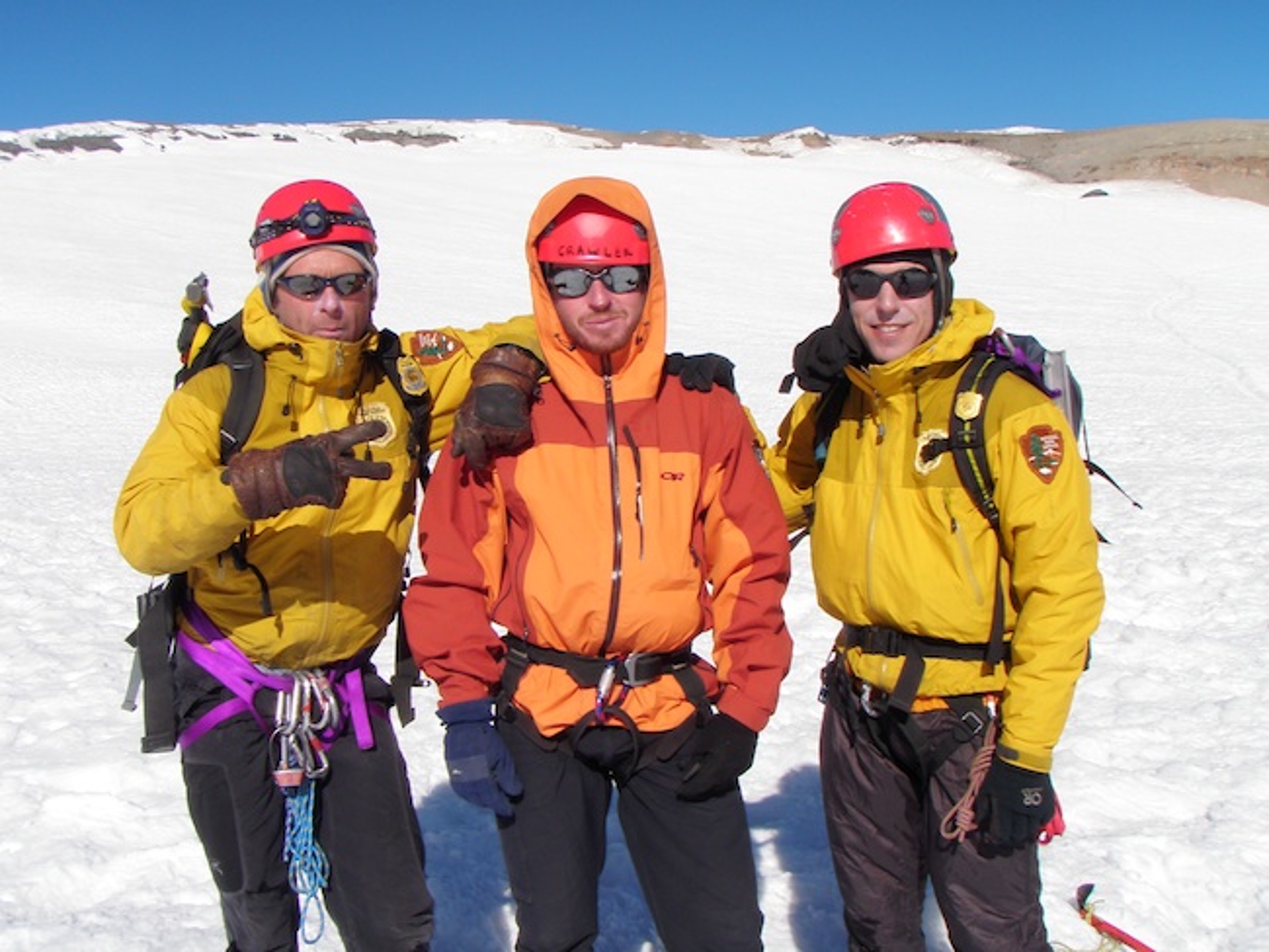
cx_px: 634
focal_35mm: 38
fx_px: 1394
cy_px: 476
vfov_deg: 37.7
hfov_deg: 49.0
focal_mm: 6.7
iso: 80
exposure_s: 1/400
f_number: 6.3
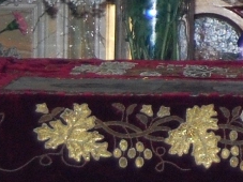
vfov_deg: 3.3
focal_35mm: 440
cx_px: 480
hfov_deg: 4.4
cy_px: -252
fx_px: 3088
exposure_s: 1/60
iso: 400
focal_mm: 35
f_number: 4.8
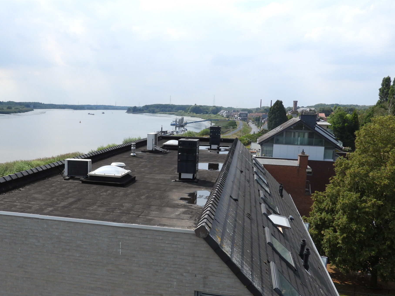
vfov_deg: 41.7
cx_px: 150
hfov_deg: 53.4
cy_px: 167
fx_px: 388
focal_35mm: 34
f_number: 2.8
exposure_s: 1/1600
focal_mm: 4.3
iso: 100
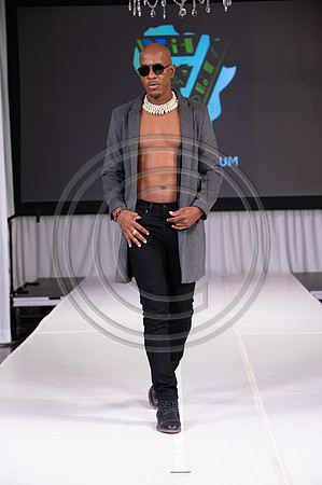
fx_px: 1318
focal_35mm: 98
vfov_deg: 20.8
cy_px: 242
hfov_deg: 13.9
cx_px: 161
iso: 2000
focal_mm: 98
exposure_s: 1/400
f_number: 5.6
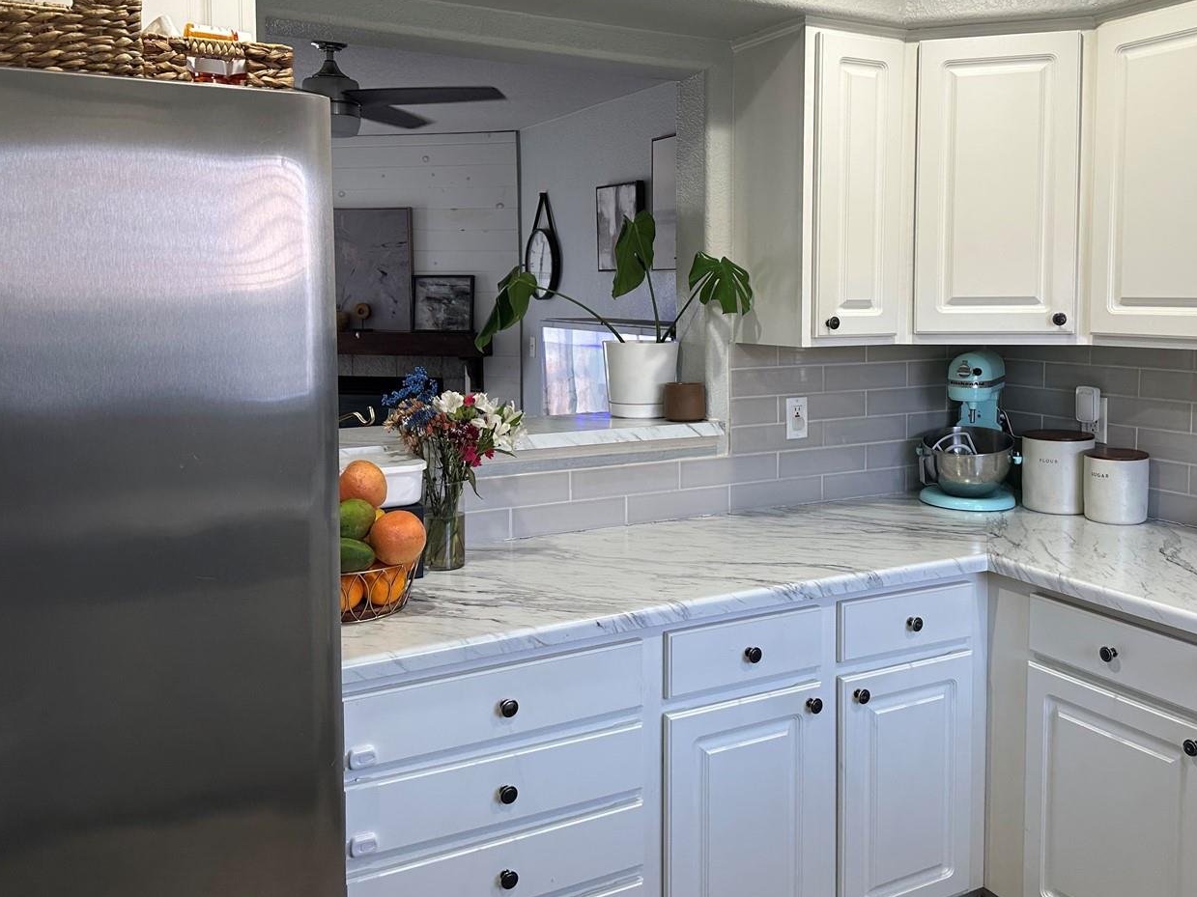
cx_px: 674
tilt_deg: -3.5
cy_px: 374
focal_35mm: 31
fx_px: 1072
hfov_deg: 58.2
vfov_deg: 45.3
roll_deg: -0.7
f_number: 1.78
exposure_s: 1/120
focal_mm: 6.86
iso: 160
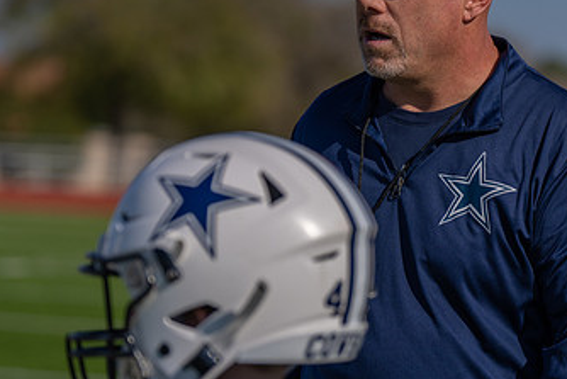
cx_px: 392
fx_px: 3088
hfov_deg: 10.5
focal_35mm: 196
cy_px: 101
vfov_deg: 7.0
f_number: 3.2
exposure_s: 1/5000
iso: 160
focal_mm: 113
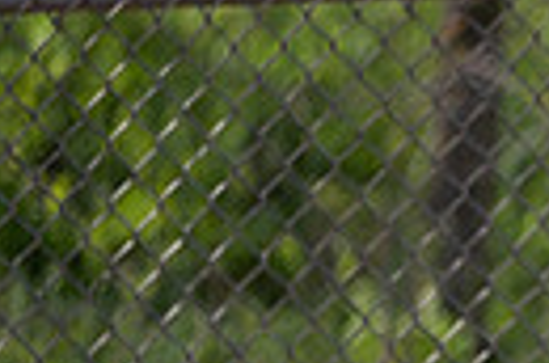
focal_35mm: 895
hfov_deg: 2.3
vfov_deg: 1.5
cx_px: 1182
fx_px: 13615
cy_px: 475
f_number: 3.2
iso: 200
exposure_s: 1/2000
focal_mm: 200
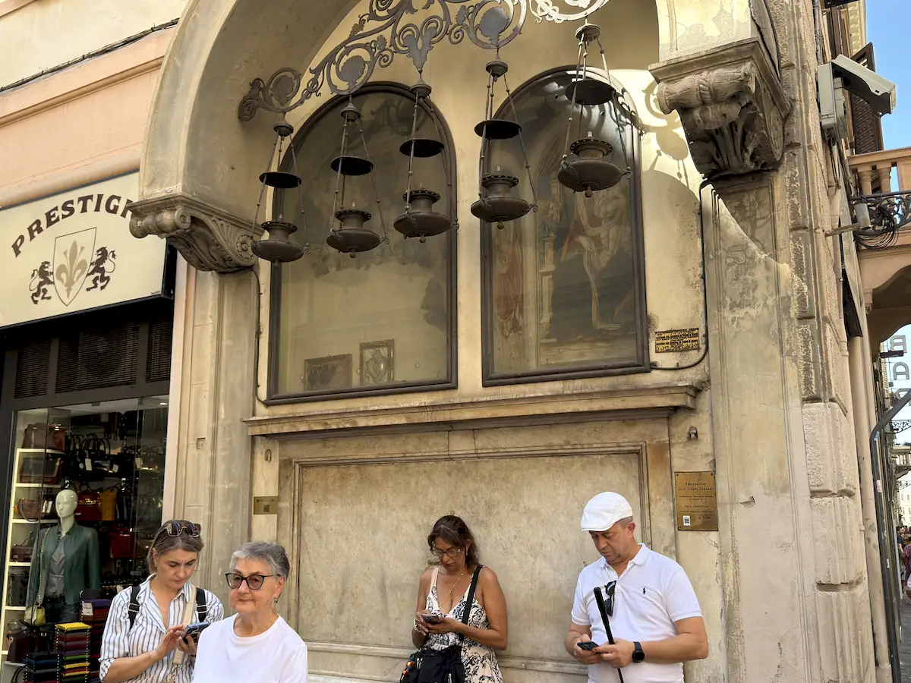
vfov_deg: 40.7
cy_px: 342
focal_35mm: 35
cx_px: 456
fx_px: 921
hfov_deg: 52.6
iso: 100
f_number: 1.78
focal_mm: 6.76
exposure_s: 1/694
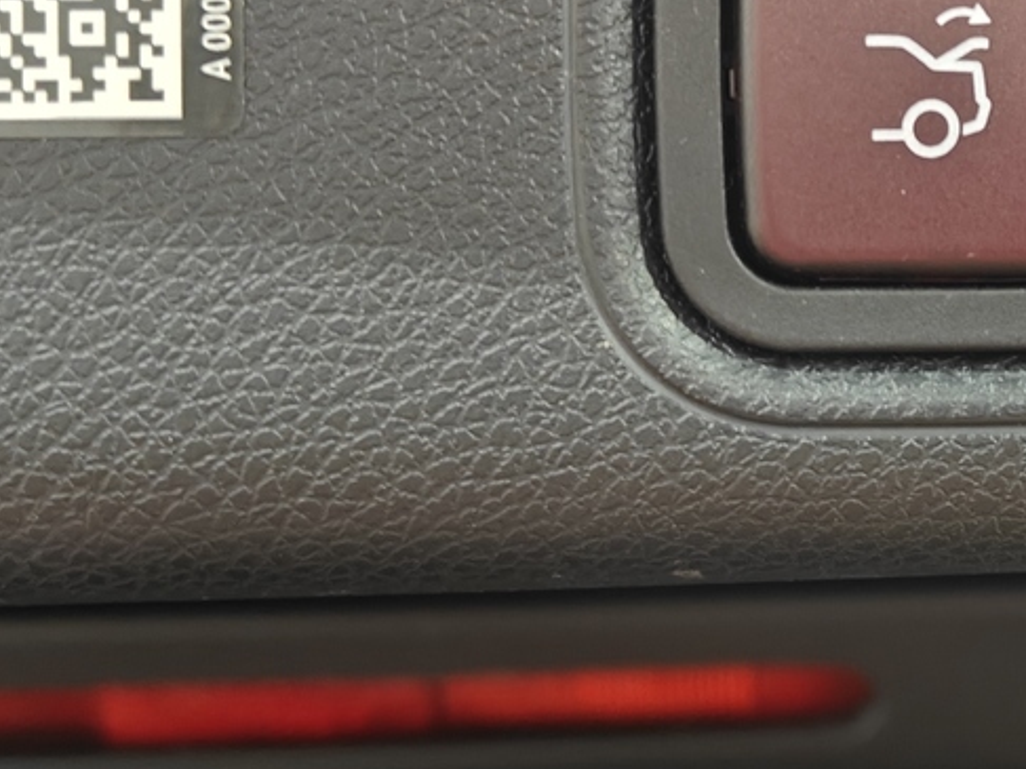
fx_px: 2104
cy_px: 169
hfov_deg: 26.1
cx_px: 1003
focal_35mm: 71
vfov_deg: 20.5
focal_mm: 5.59
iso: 160
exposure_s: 1/41
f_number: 1.8
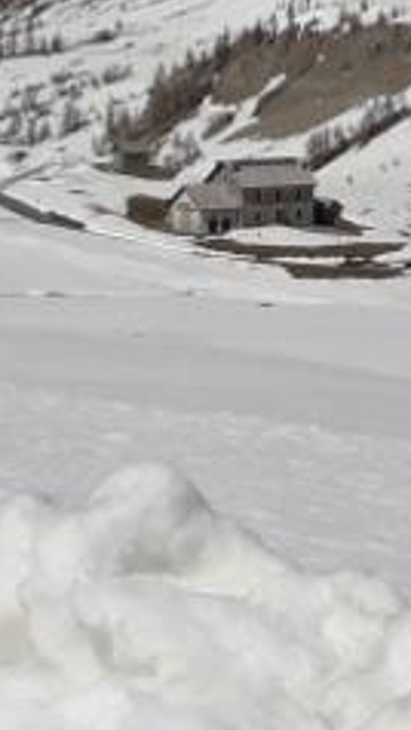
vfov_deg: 15.7
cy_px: -153
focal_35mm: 131
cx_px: 285
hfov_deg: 9.3
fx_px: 2536
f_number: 1.9
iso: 40
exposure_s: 1/6897
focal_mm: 3.7
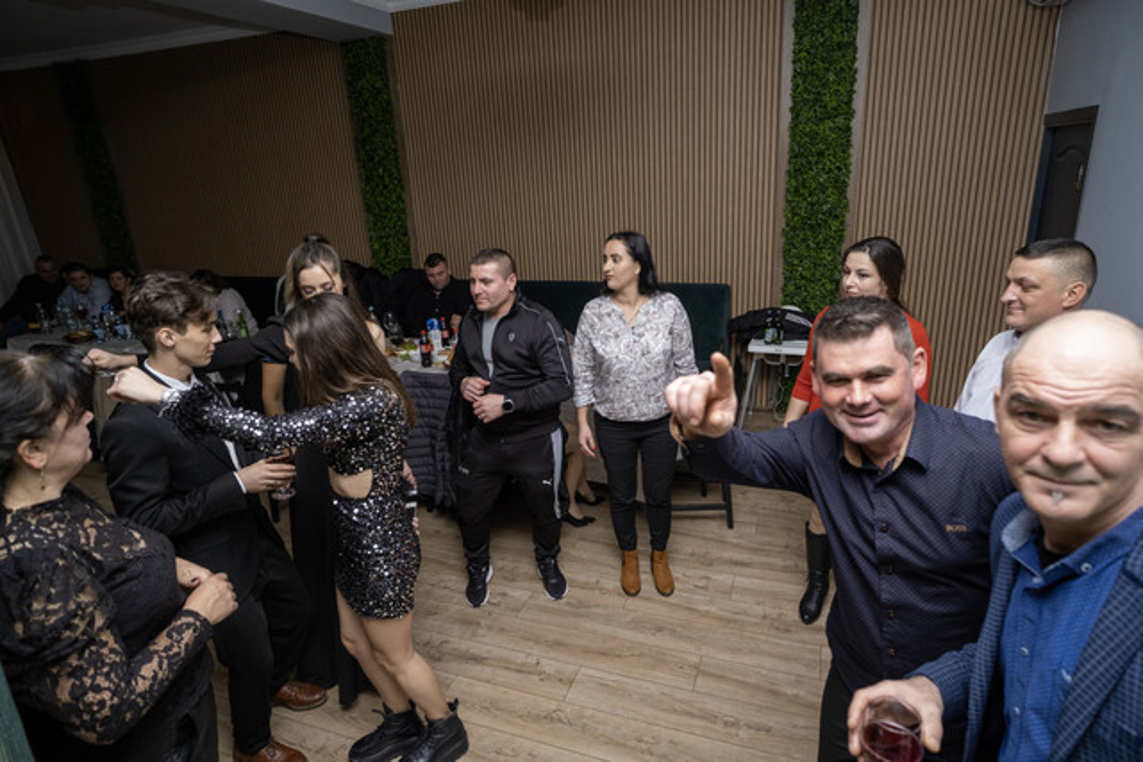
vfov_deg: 62.0
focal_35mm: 20
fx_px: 635
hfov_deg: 84.0
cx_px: 572
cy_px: 381
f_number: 2.2
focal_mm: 13
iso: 640
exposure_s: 1/100
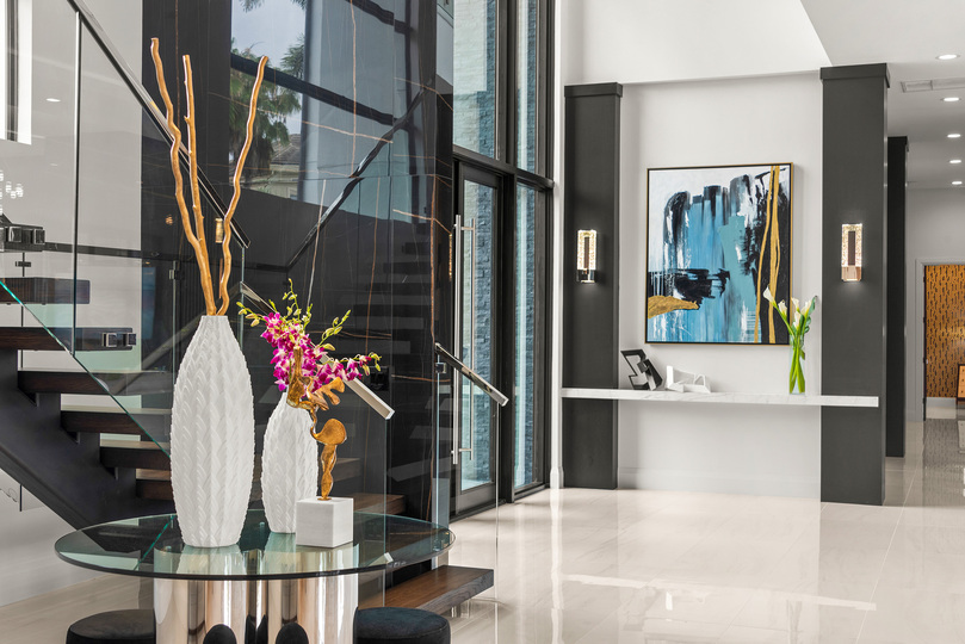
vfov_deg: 30.5
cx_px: 482
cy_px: 322
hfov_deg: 44.5
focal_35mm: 44
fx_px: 1180
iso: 250
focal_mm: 44
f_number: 8
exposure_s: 1/13
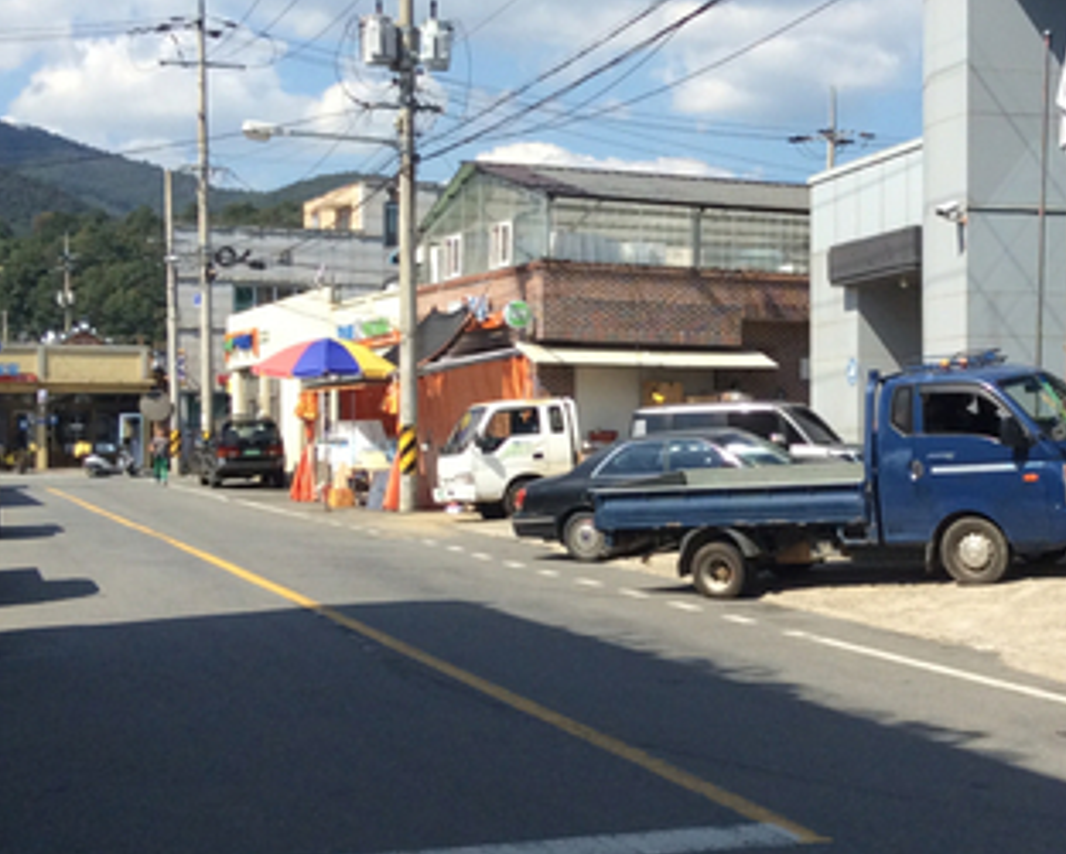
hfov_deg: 26.2
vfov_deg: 21.3
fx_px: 2273
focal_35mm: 72
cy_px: 451
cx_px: 719
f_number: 2.4
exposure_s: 1/1431
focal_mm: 3.3
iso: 32
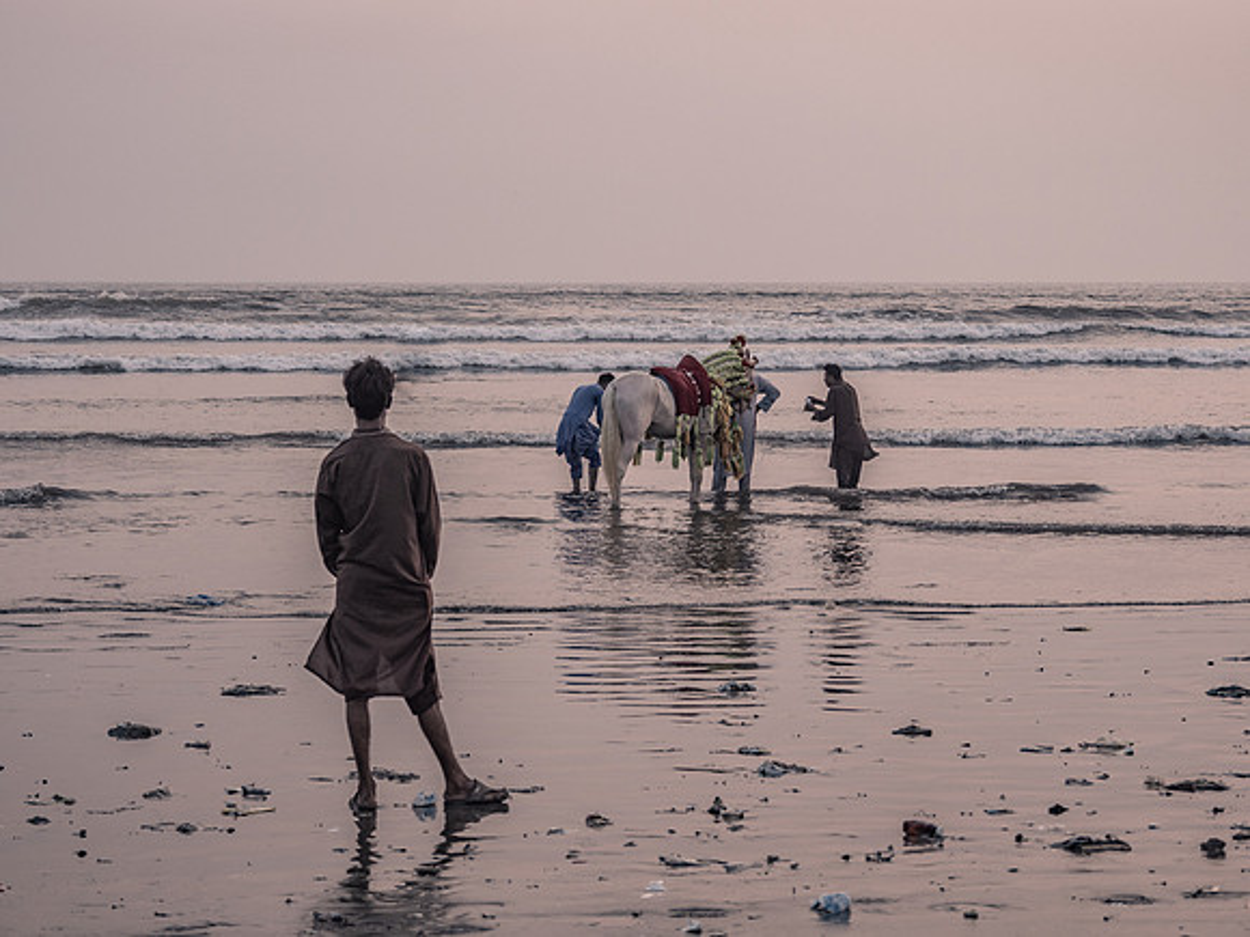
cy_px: 450
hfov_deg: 18.8
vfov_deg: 14.1
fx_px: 3779
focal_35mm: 105
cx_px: 650
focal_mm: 50
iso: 200
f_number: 4
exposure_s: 1/200
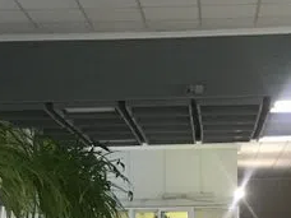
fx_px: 992
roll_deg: +1.3
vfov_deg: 12.3
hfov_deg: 16.7
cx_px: 166
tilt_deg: +1.0
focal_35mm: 118
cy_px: 252
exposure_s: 1/17
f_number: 1.8
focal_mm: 3.99
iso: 100
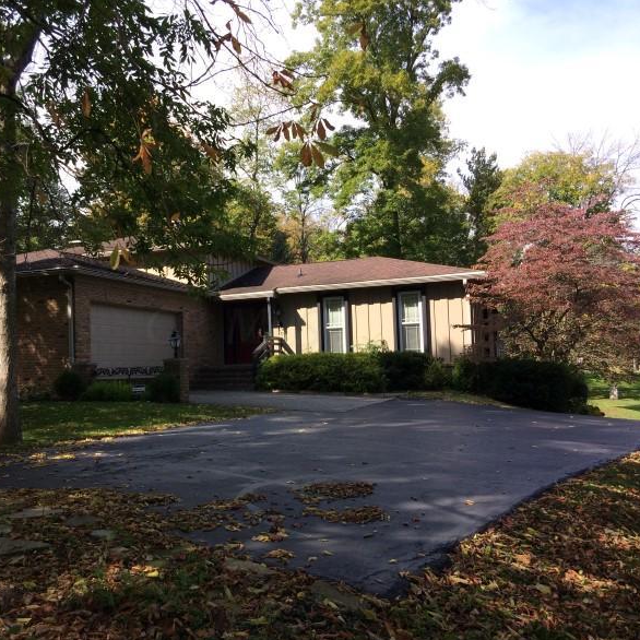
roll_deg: +1.4
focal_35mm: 35
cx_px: 233
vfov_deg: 47.2
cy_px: 327
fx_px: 732
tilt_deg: +1.6
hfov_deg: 46.7
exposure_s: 1/789
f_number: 2.2
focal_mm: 4.15
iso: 32
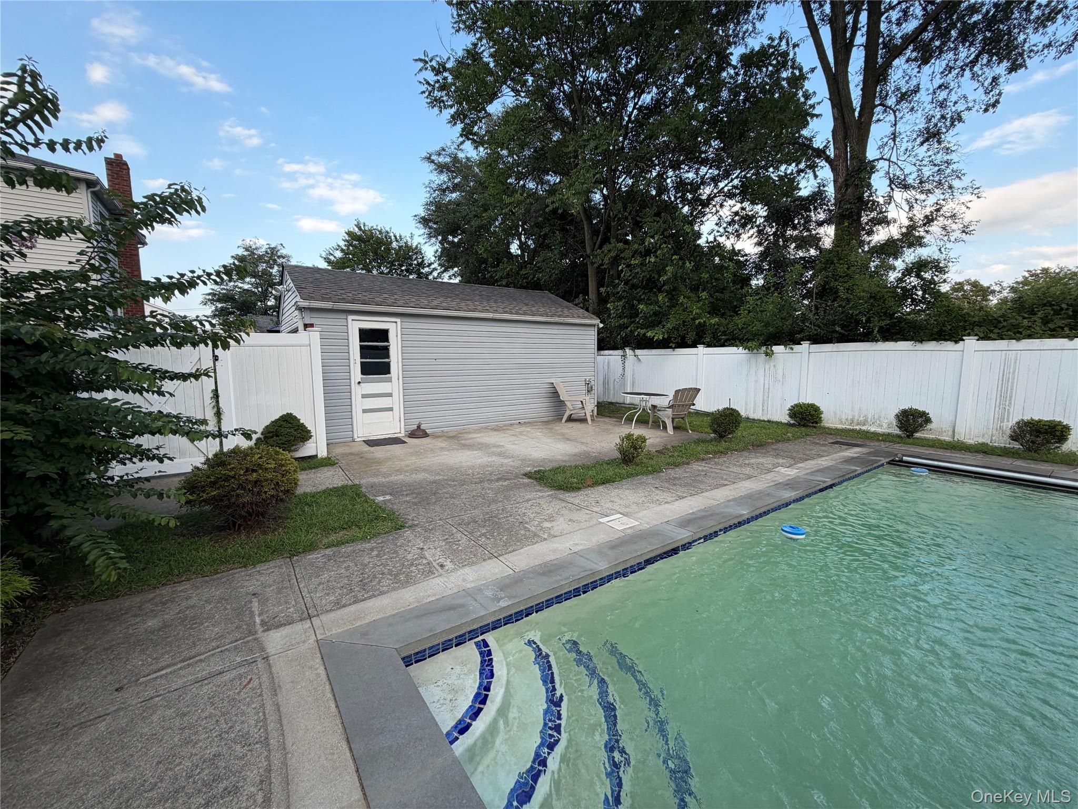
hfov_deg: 102.1
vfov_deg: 85.7
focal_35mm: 14
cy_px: 404
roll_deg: -0.1
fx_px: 436
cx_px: 539
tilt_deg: -6.1
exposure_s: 1/261
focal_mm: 2.22
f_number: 2.2
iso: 50
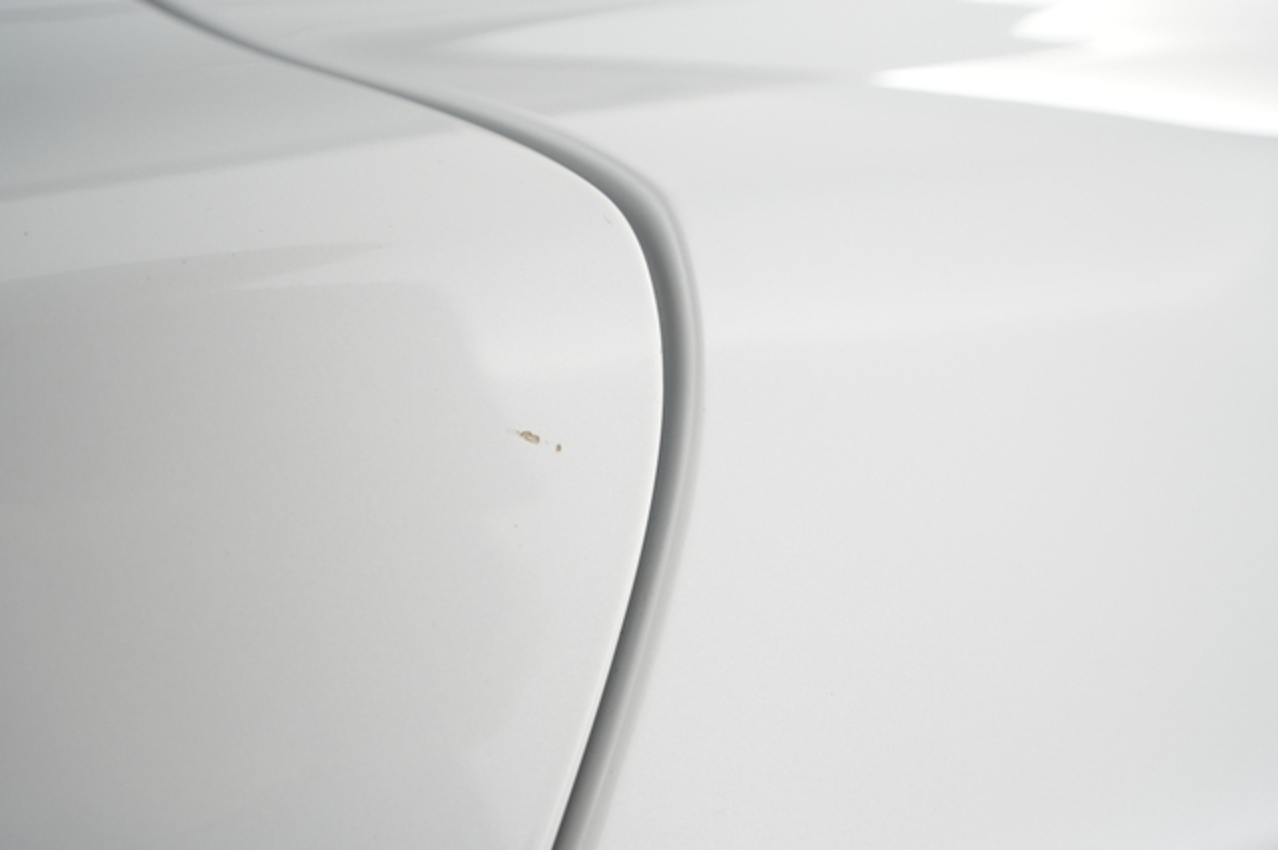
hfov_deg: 65.5
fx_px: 993
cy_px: 425
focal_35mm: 28
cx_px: 639
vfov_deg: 46.4
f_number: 4.5
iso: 2000
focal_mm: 28
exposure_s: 1/100
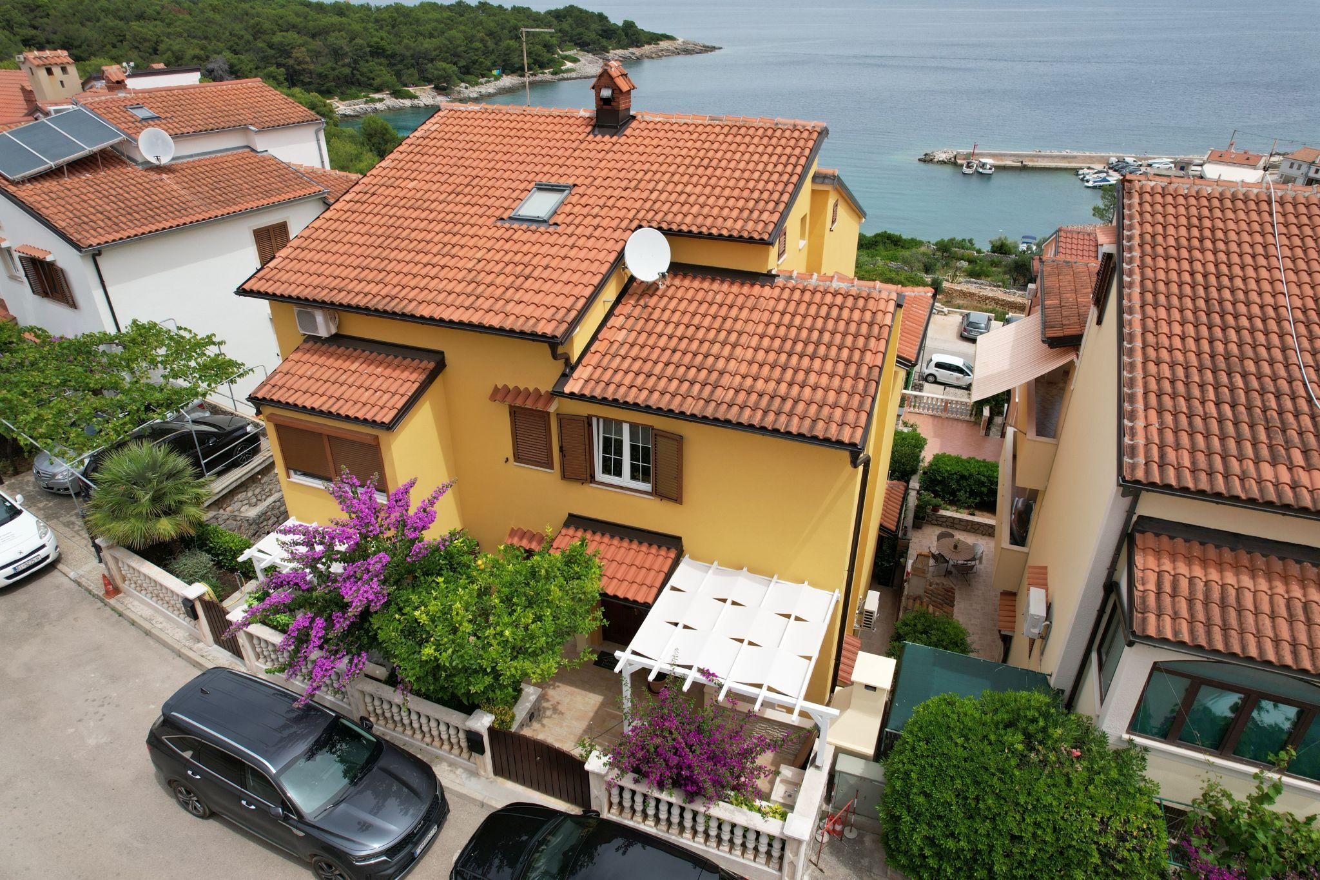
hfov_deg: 78.6
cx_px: 660
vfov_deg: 57.2
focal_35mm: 22
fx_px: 807
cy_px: 440
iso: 120
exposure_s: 1/1500
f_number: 2.8
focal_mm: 8.38
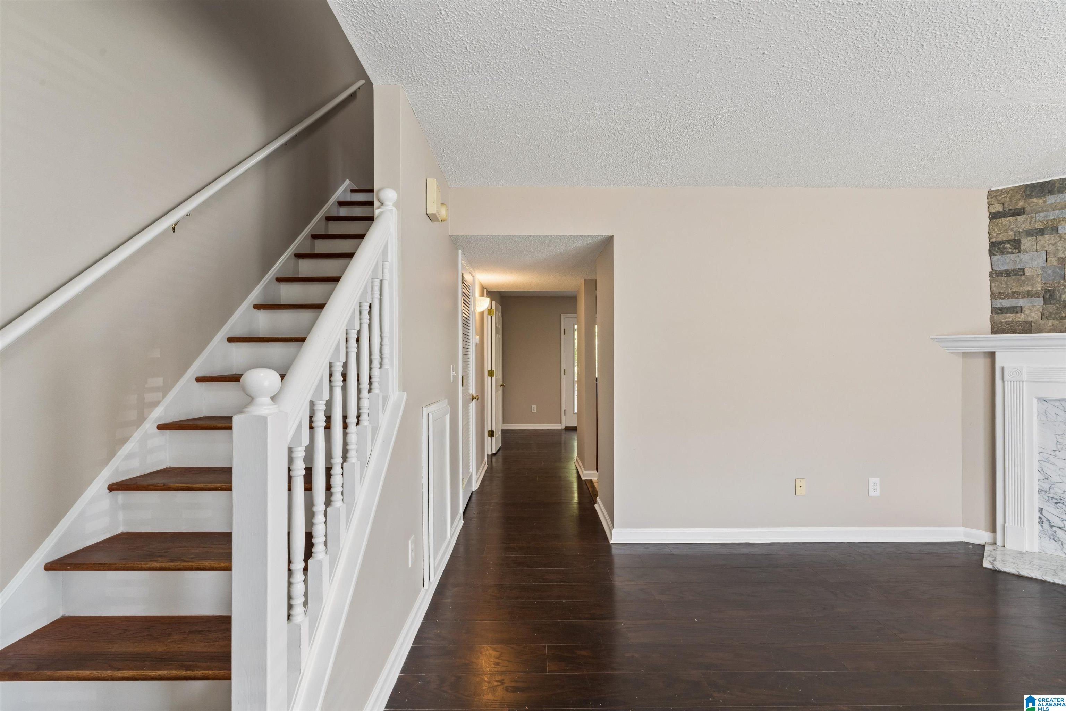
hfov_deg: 96.7
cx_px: 533
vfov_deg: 73.7
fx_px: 474
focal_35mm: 16
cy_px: 356
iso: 400
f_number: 13
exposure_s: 1/8
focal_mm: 16
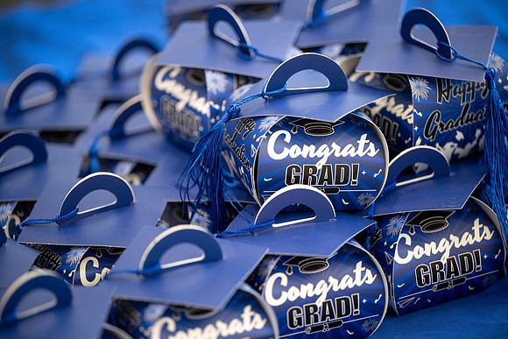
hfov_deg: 10.3
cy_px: 170
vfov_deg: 6.9
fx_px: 2823
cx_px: 254
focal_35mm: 200
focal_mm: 200
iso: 1000
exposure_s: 1/200
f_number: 2.8
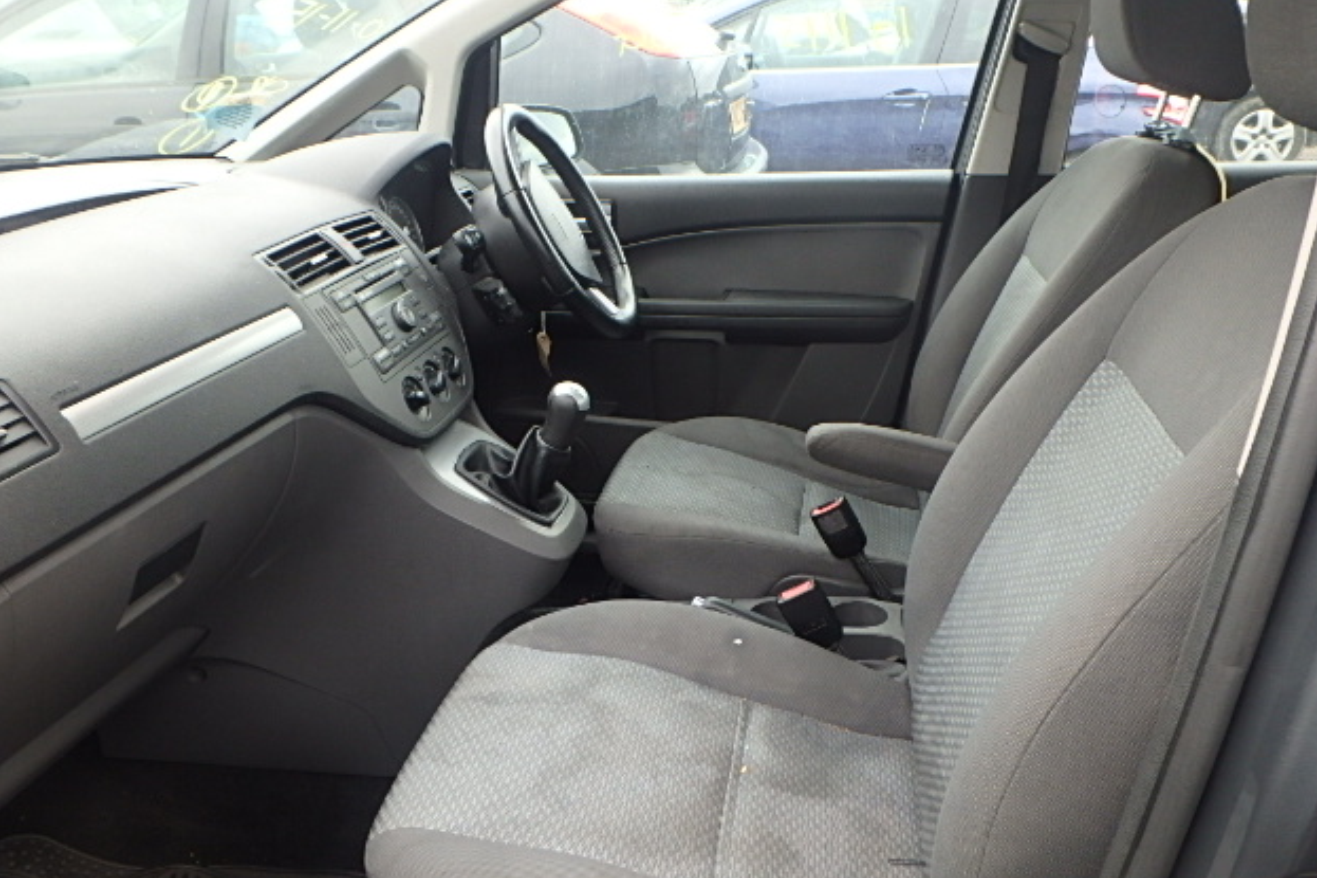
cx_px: 672
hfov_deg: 60.3
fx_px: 1134
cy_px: 419
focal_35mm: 31
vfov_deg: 42.3
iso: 250
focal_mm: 5.2
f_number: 4.6
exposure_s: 1/30
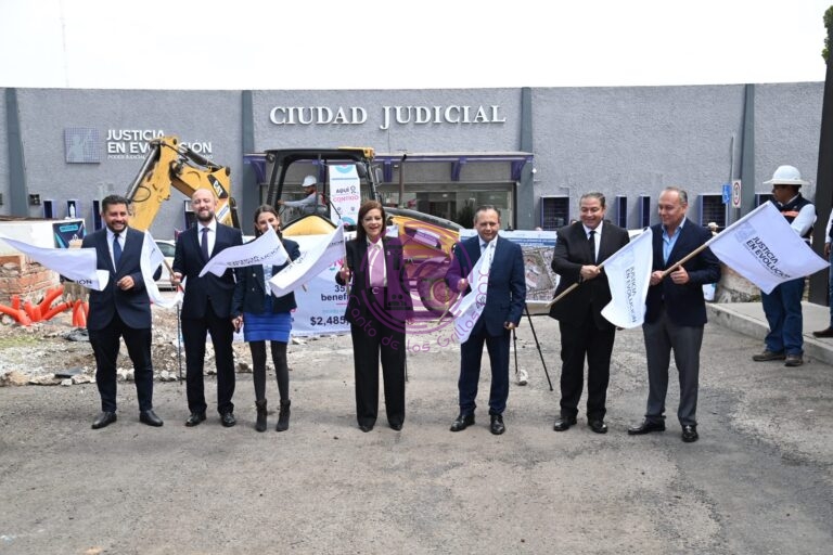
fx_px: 925
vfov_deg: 33.4
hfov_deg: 48.5
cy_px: 278
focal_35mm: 40
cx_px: 416
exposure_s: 1/500
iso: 320
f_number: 5.6
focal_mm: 40
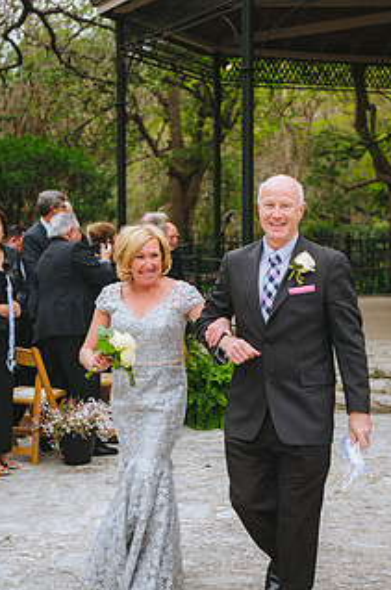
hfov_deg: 20.0
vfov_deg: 29.7
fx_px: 1111
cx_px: 183
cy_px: 312
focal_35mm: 68
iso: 400
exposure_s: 1/1600
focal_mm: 48
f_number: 2.8
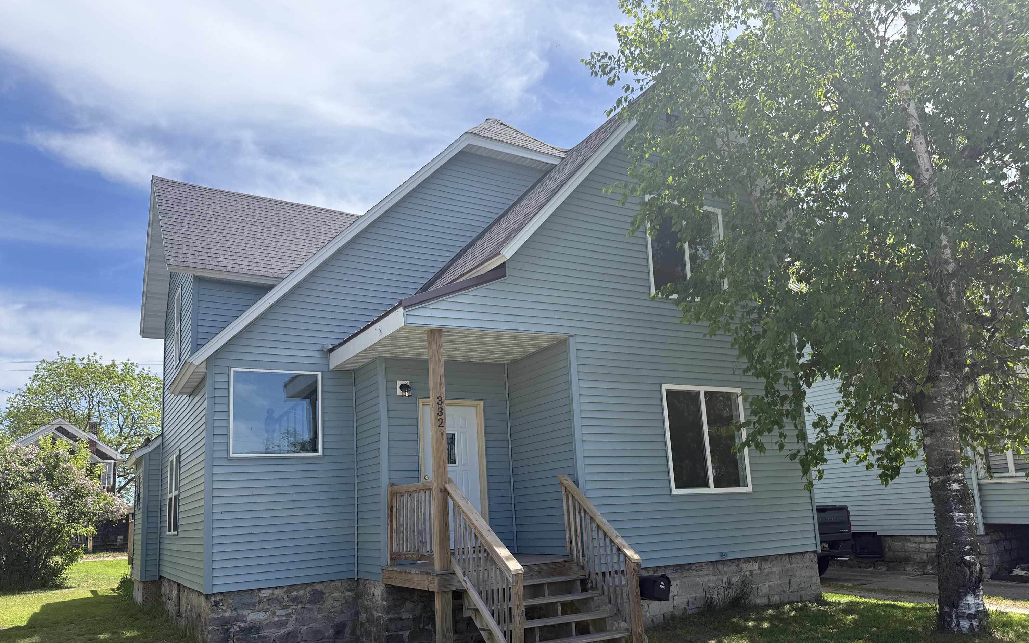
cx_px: 520
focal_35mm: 26
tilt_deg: +10.8
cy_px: 382
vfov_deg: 47.4
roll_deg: +2.8
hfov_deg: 70.4
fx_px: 729
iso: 100
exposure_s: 1/3759
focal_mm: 6.76
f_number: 1.78
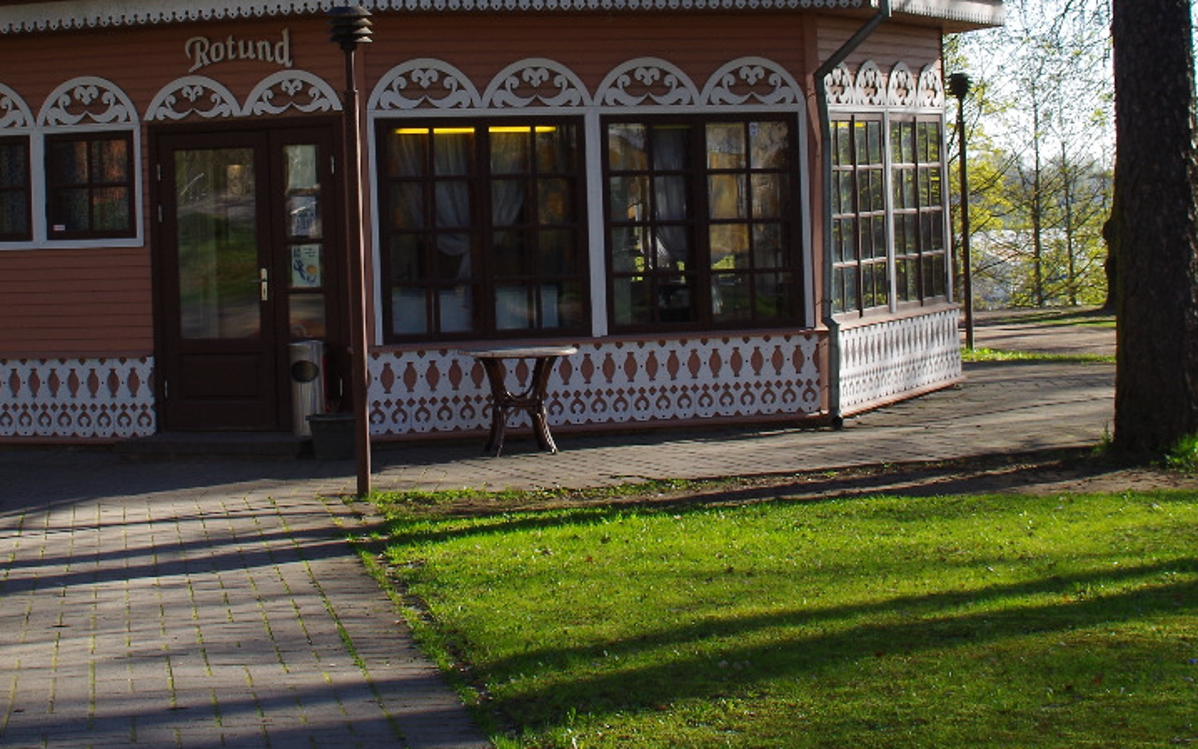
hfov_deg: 21.4
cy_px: 108
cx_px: 504
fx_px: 3167
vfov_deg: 13.4
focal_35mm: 97
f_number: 11
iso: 200
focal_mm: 28
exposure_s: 1/125
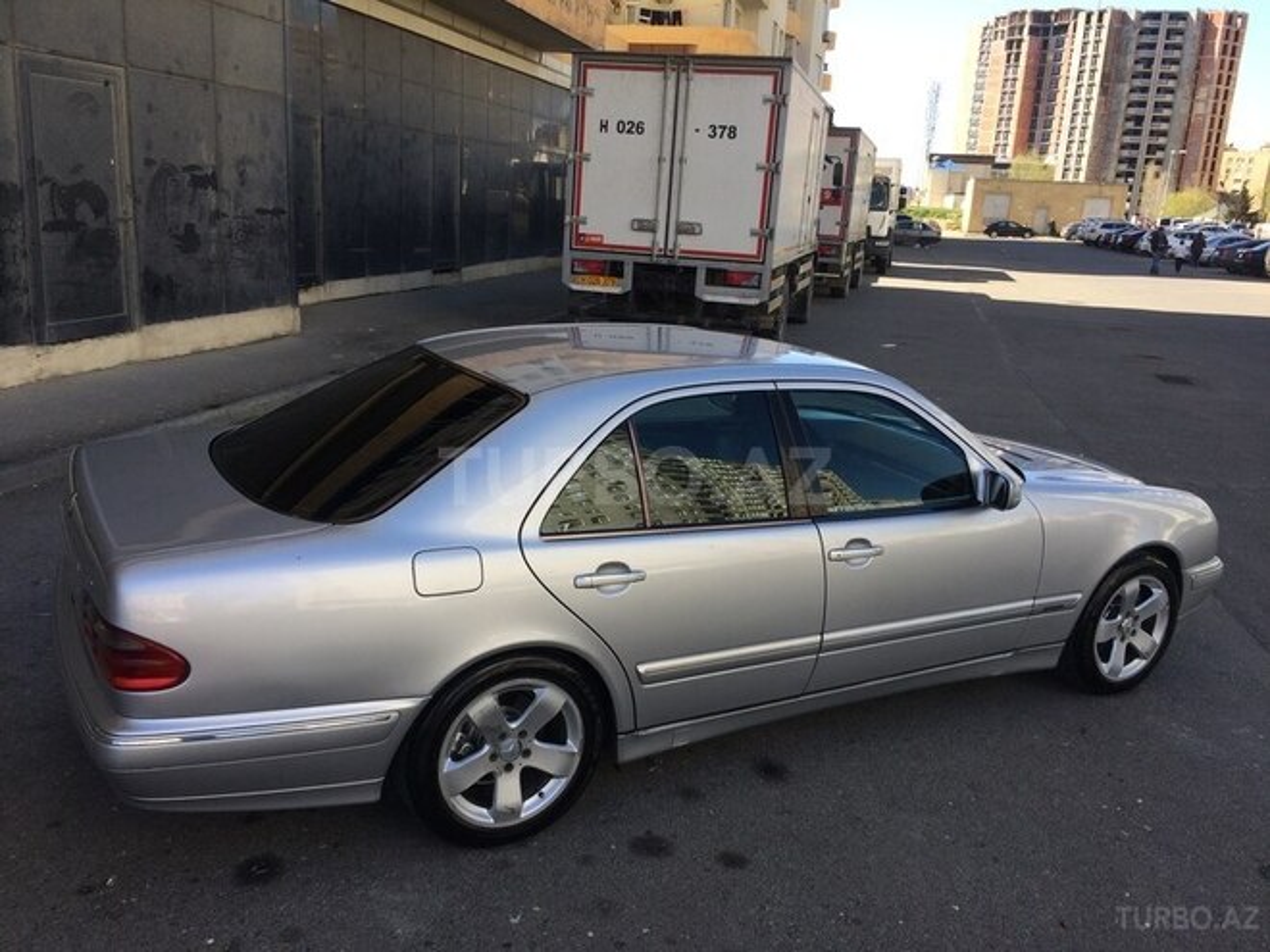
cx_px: 635
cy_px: 476
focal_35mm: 29
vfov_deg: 48.2
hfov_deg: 61.7
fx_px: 1064
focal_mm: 4.15
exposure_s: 1/651
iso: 32
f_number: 2.2
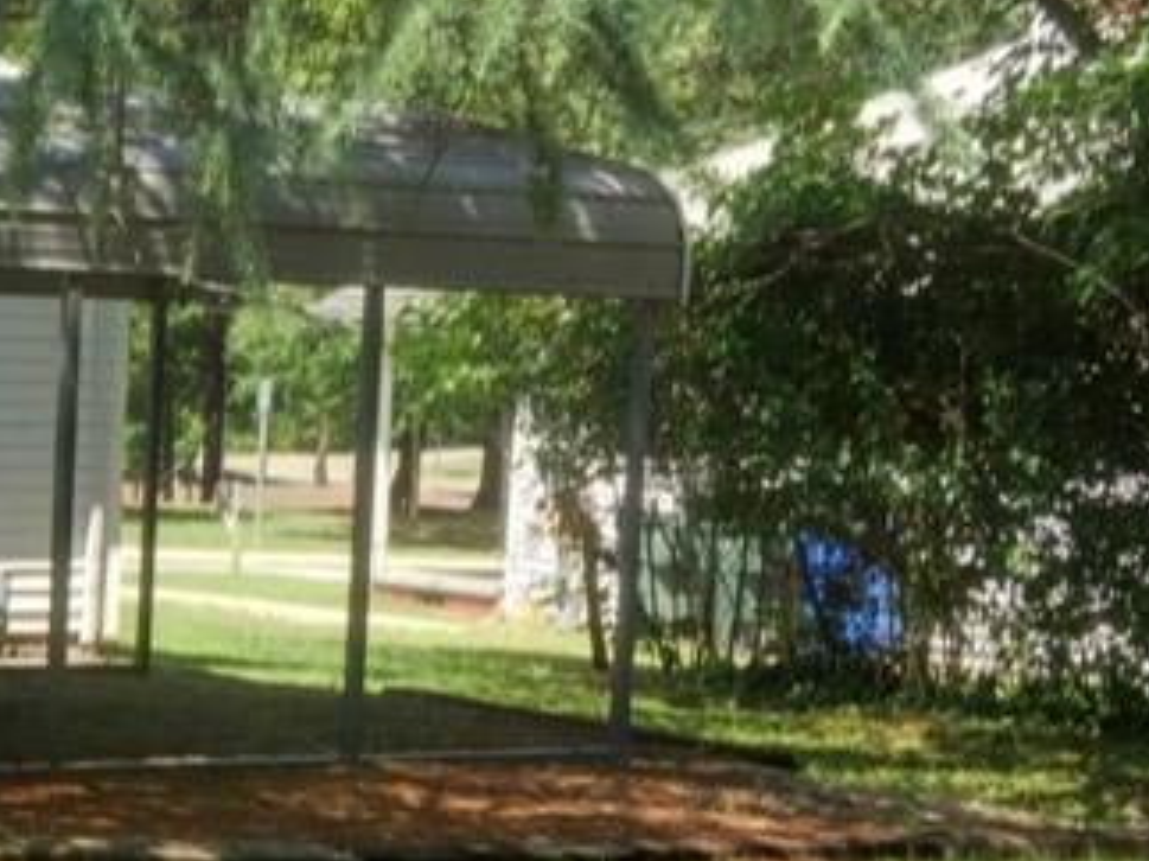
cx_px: -519
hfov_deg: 19.0
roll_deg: -2.1
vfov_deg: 16.0
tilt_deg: -3.8
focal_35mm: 92
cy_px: 640
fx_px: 3053
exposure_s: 1/719
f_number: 2.2
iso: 32
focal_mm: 4.15
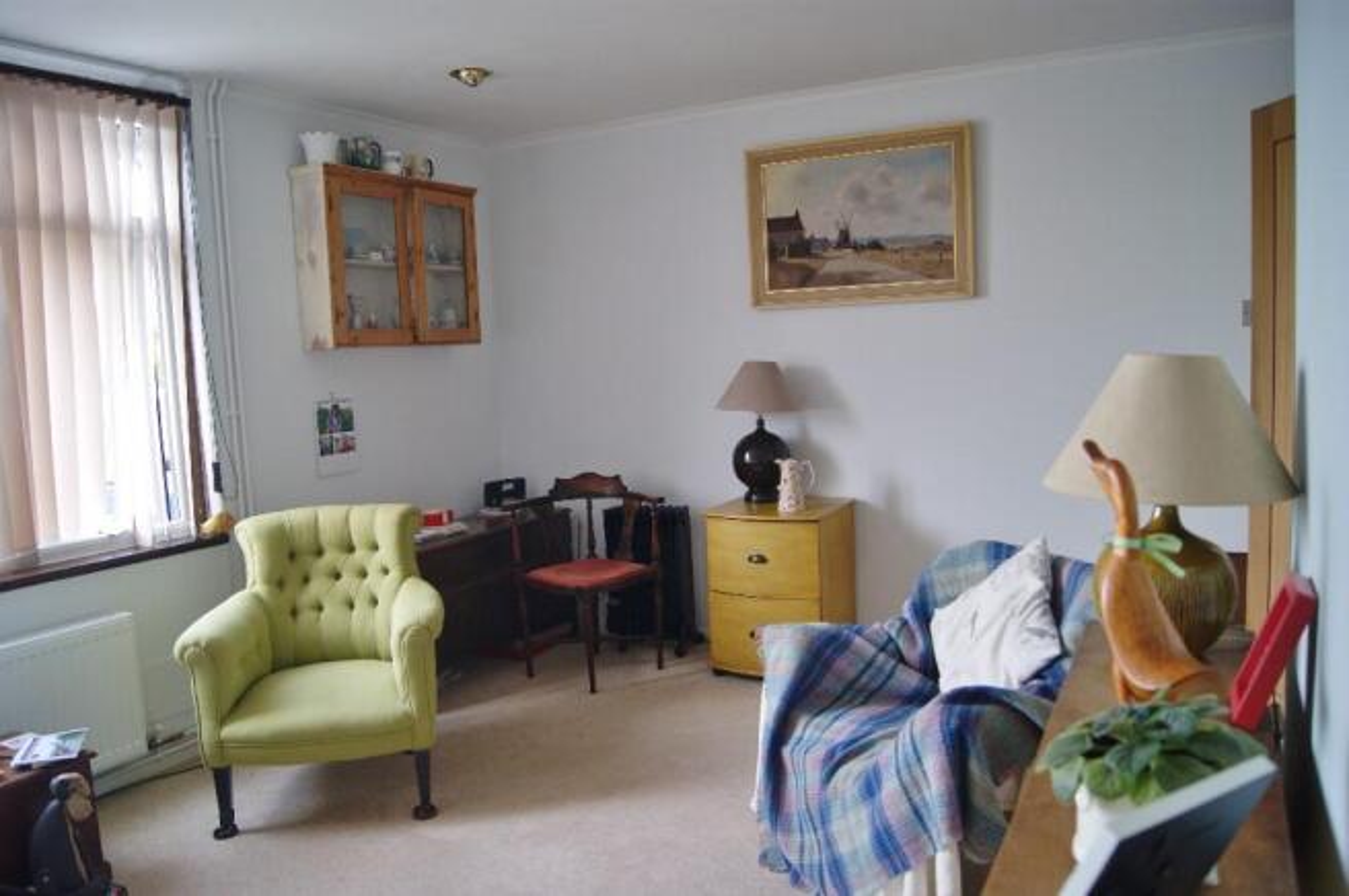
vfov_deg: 47.8
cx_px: 674
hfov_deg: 67.4
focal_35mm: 27
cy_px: 448
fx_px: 1011
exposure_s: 1/30
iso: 160
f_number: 3.5
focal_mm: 18
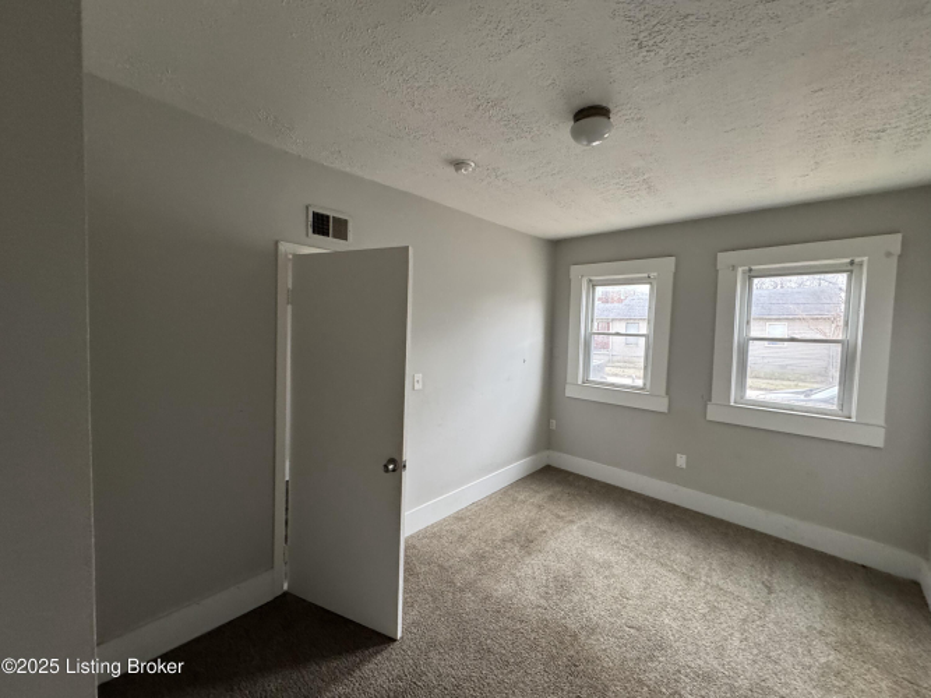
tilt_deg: +2.0
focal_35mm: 14
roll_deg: -3.6
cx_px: 466
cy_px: 349
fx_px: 376
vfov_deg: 85.7
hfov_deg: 102.1
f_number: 2.2
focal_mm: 2.22
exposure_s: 1/75
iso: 320
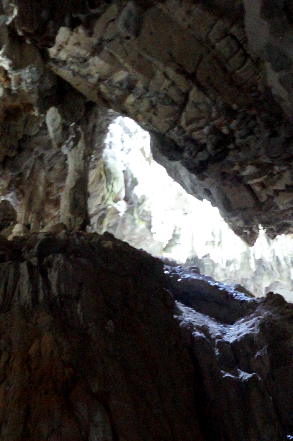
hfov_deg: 22.0
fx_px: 747
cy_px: 438
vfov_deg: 30.6
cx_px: 215
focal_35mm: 61
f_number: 3.5
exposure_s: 1/2.5
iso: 3200
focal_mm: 16
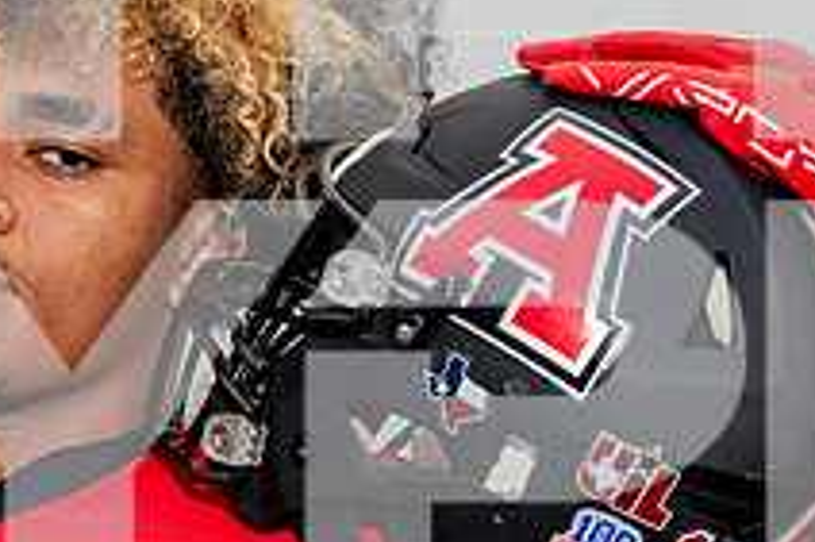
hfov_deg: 14.1
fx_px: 3280
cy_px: 406
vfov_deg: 9.4
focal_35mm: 145
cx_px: 231
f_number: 5
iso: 100
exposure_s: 1/250
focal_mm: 53
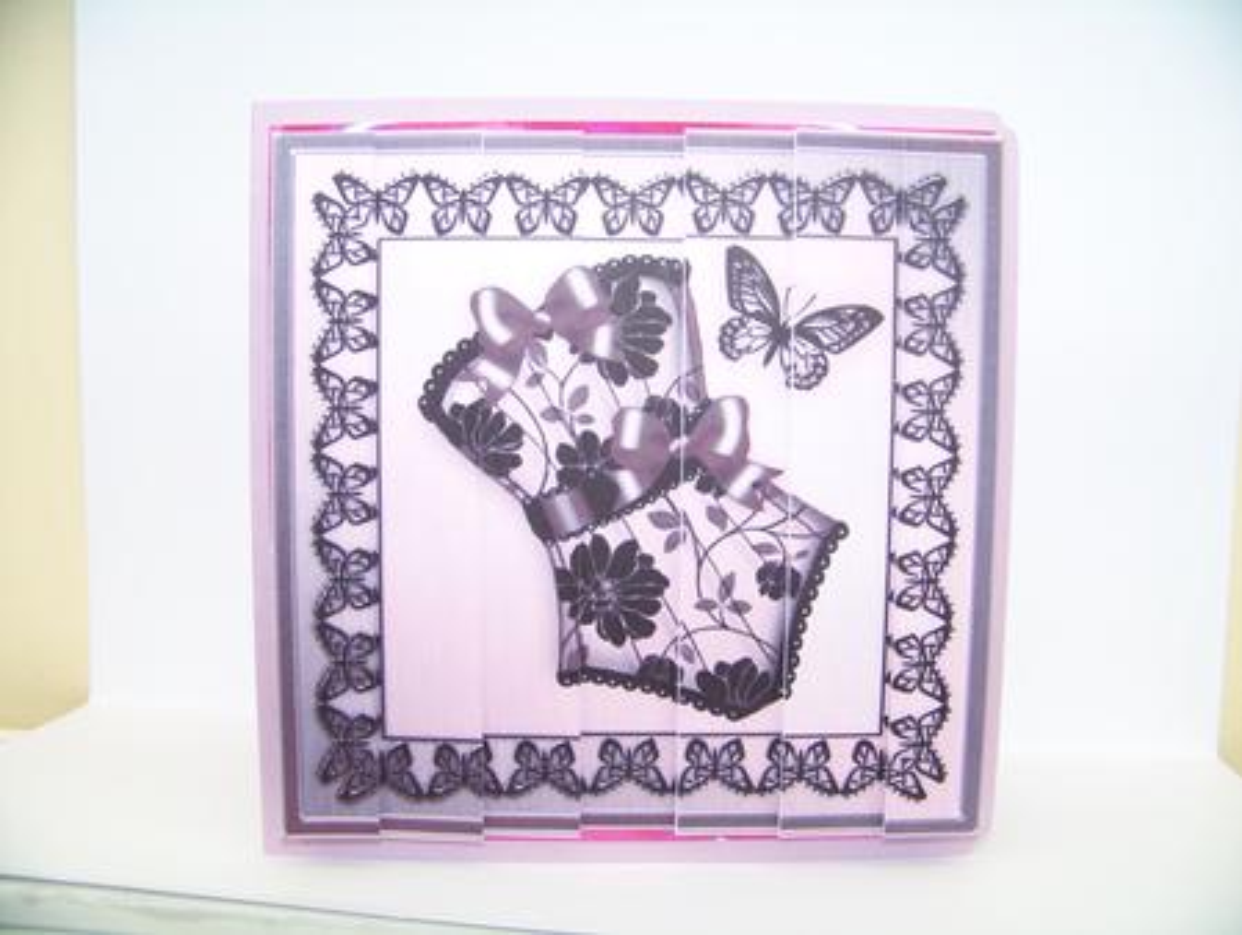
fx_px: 1293
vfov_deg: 39.7
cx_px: 621
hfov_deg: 51.3
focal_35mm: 36
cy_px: 468
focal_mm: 5.85
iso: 68
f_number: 2.8
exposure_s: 1/125
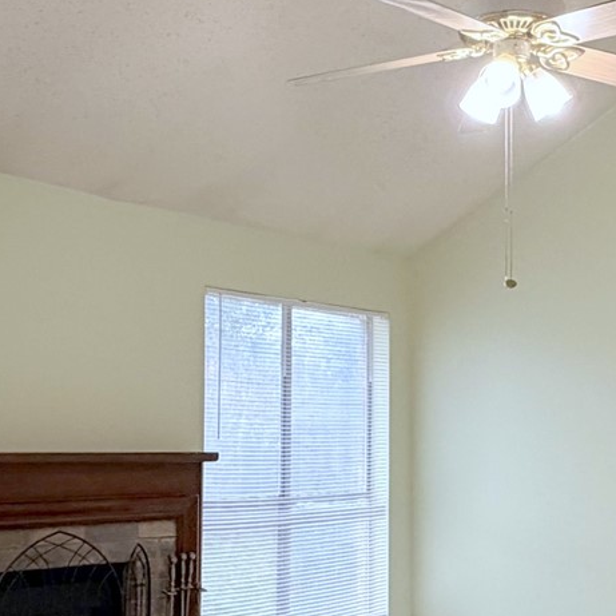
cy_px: 409
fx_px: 1107
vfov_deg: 30.9
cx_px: 414
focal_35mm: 55
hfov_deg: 30.8
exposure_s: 1/120
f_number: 2.2
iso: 250
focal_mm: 2.22
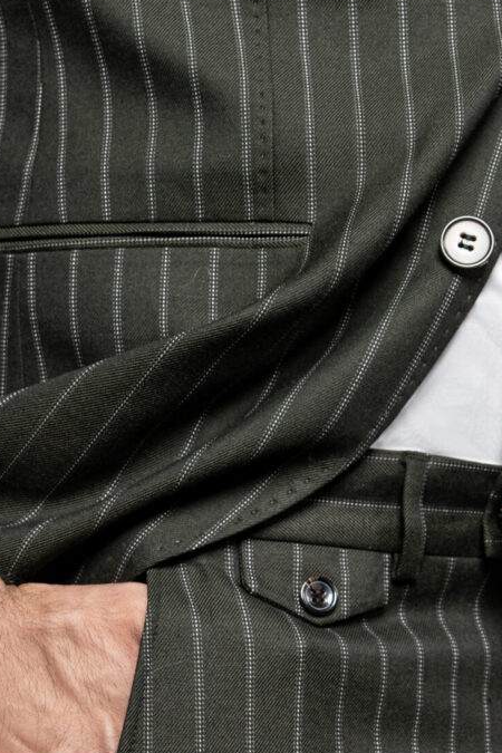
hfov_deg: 24.1
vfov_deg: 35.0
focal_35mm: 56
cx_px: 178
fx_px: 1171
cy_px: 551
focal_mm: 24
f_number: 2.8
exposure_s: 1/100
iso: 100
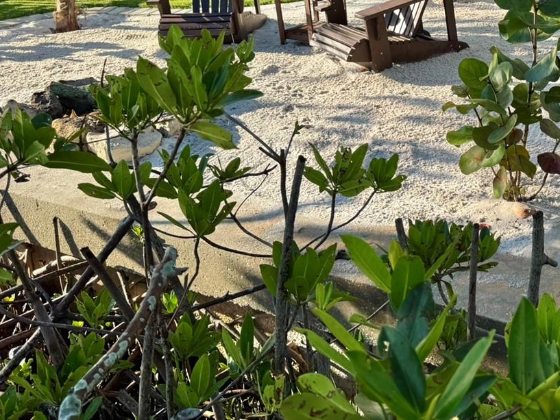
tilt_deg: -17.6
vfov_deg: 30.0
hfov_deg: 38.3
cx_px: 480
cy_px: 71
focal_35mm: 47
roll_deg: +0.1
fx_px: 760
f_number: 1.78
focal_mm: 6.76
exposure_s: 1/1366
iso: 80
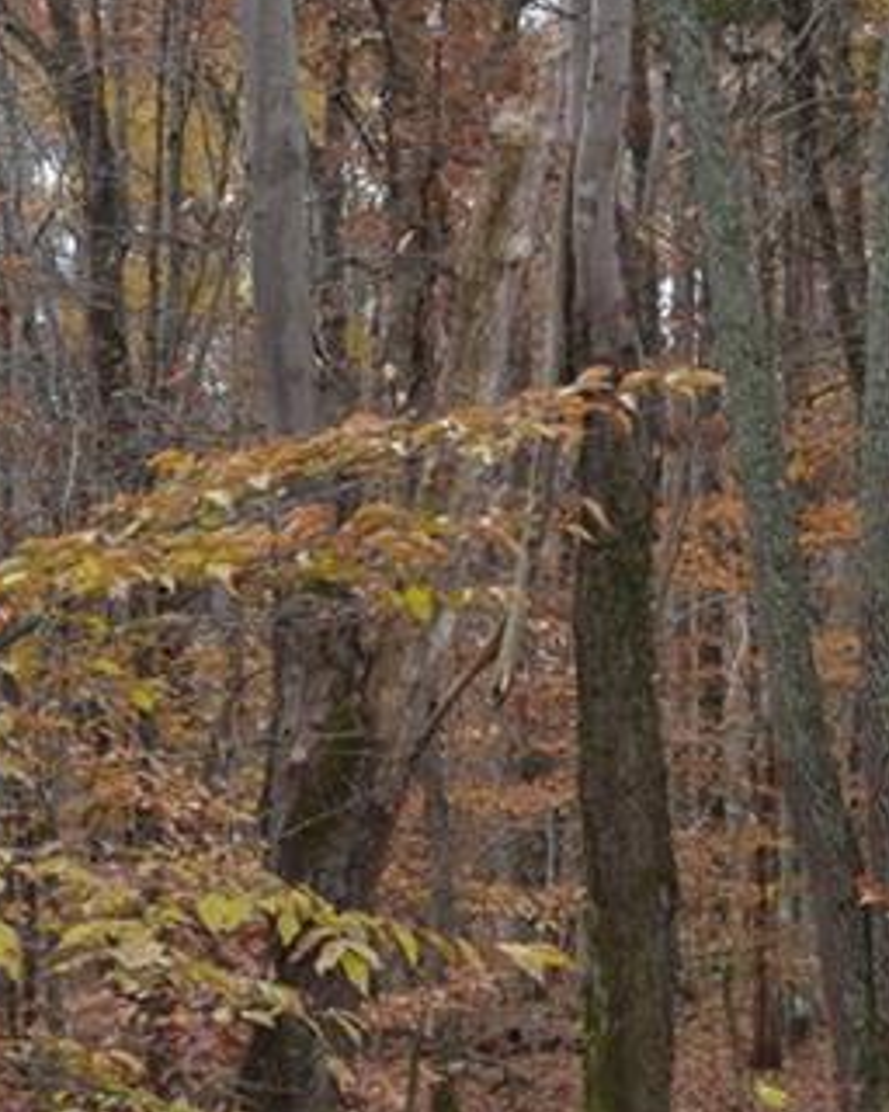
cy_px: 553
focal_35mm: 117
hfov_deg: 13.0
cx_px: 3
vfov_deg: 16.4
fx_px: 3848
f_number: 4.2
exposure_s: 1/125
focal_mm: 26
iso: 200
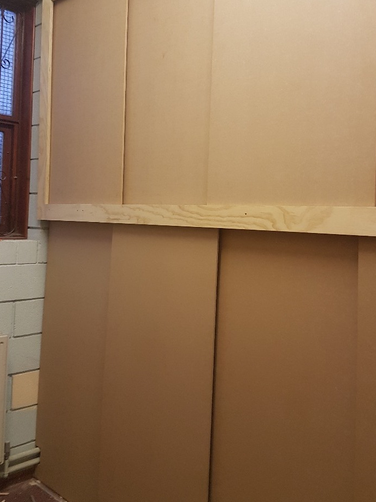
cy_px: 204
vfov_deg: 53.6
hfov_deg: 41.7
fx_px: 493
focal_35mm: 34
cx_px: 218
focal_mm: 4.2
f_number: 1.7
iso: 160
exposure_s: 1/25
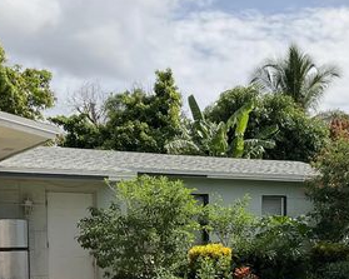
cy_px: 288
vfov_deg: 22.5
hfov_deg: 29.0
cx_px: 224
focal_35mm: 65
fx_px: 671
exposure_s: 1/2538
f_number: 1.8
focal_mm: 3
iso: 16
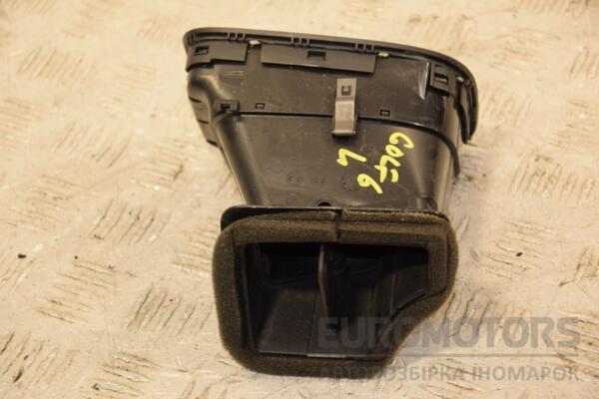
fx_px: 1747
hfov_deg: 19.5
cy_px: 200
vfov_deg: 13.0
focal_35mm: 105
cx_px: 300
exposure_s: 1/125
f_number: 5.3
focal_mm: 70
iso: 800
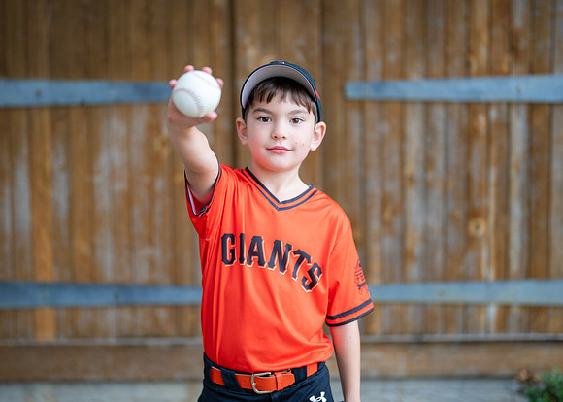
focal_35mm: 65
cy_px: 180
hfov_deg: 30.5
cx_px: 266
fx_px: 1034
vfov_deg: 22.0
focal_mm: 50
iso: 500
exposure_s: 1/640
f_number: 1.2
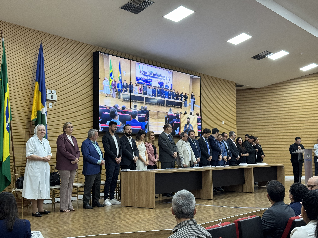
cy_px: 119
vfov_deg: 30.3
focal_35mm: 48
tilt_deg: +4.7
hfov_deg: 39.7
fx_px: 441
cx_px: 159
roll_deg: +0.3
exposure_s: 1/60
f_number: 1.78
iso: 160
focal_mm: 6.76
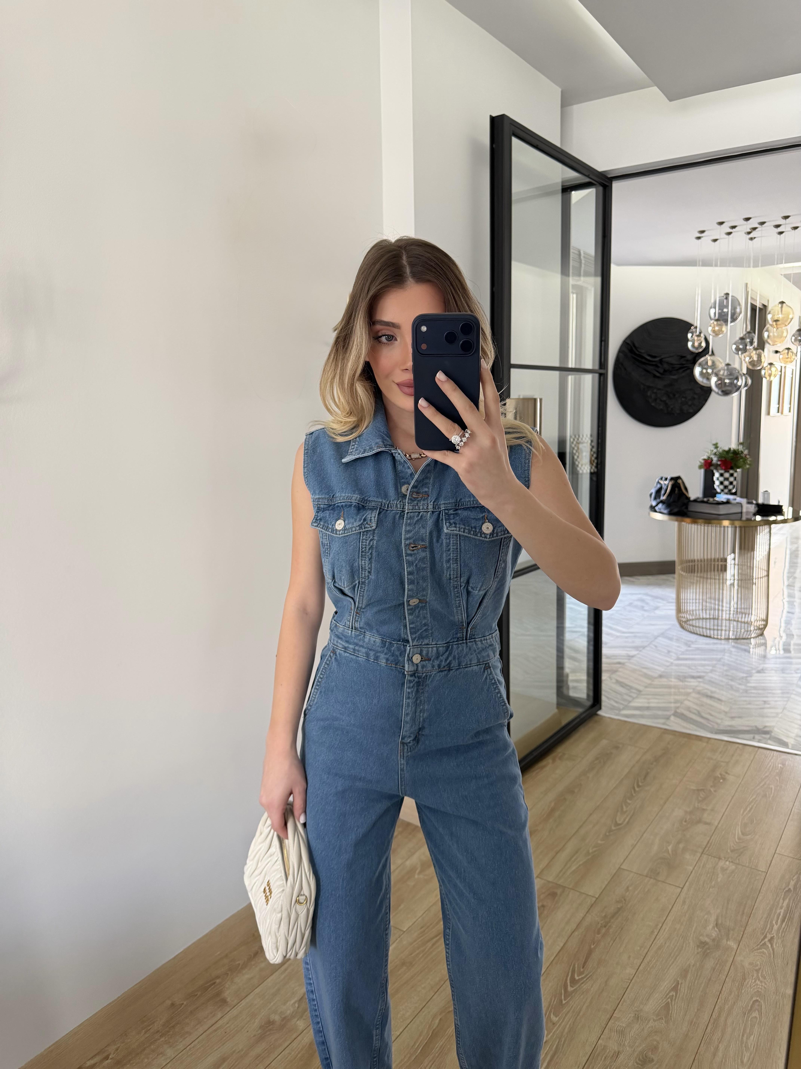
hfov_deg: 56.8
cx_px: 400
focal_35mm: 24
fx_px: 740
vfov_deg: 71.6
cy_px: 534
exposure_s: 1/65
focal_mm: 6.76
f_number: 1.78
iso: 200
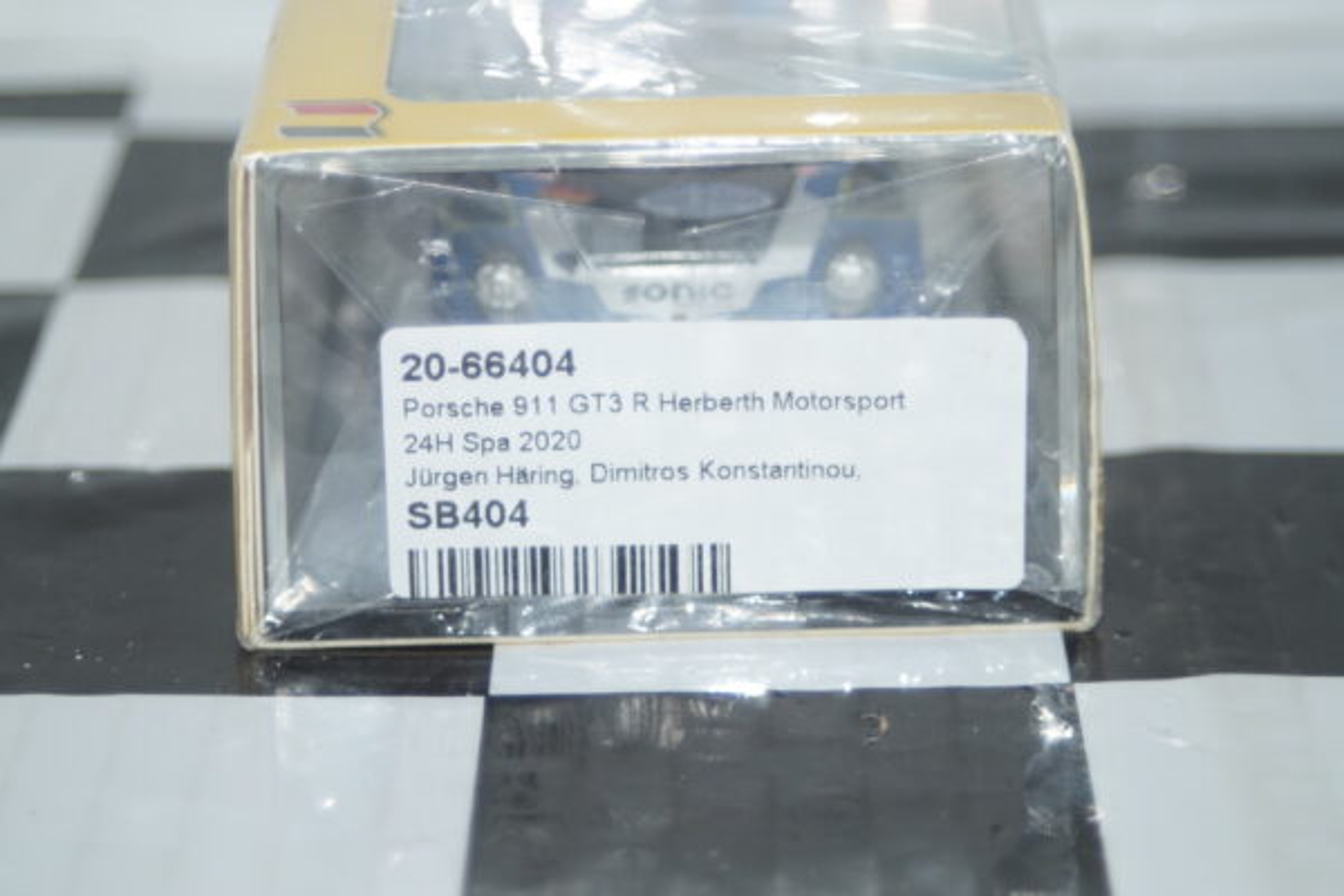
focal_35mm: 120
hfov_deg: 17.1
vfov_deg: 11.4
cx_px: 672
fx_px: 4480
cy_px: 448
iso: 400
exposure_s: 1/80
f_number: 5.6
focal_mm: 80
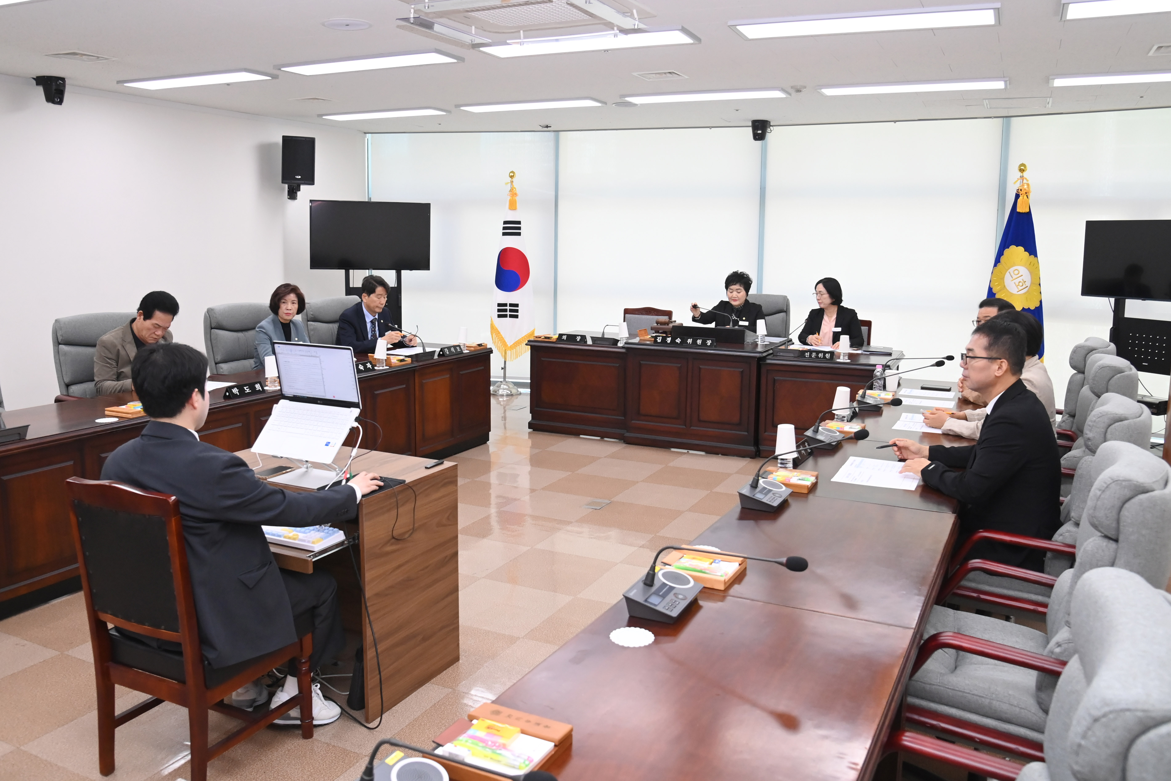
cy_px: 390
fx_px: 781
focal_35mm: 24
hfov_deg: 73.7
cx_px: 586
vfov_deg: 53.1
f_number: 6.3
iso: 3200
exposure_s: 1/250
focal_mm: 24
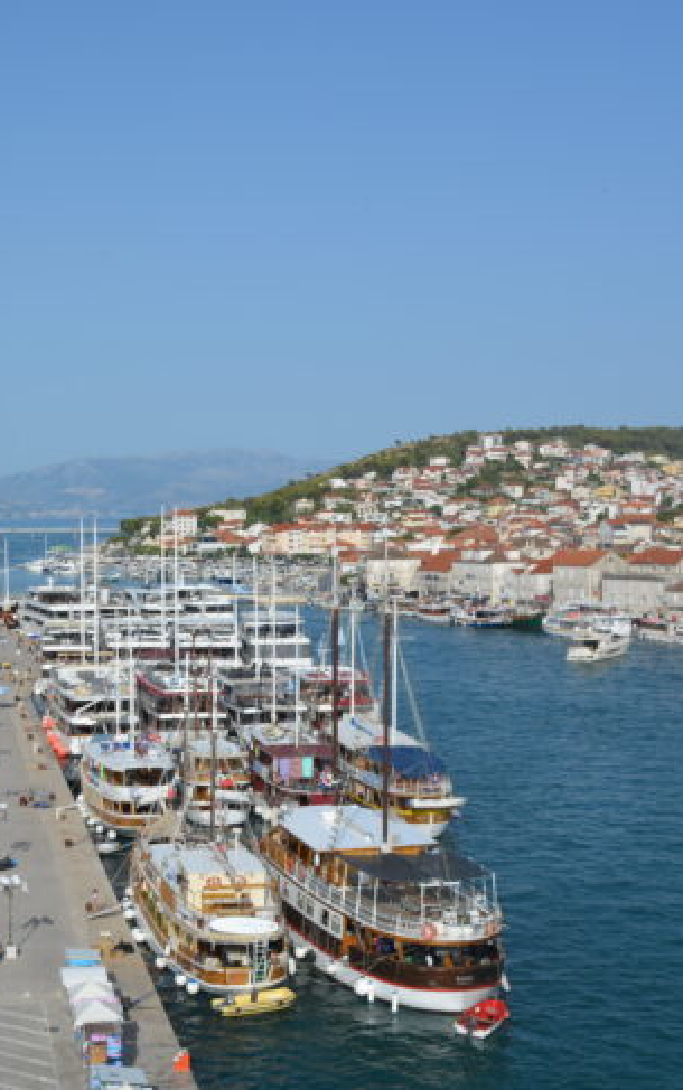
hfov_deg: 23.7
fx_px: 1576
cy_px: 537
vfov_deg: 38.2
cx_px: 47
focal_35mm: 53
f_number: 9
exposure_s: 1/320
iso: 100
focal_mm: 22
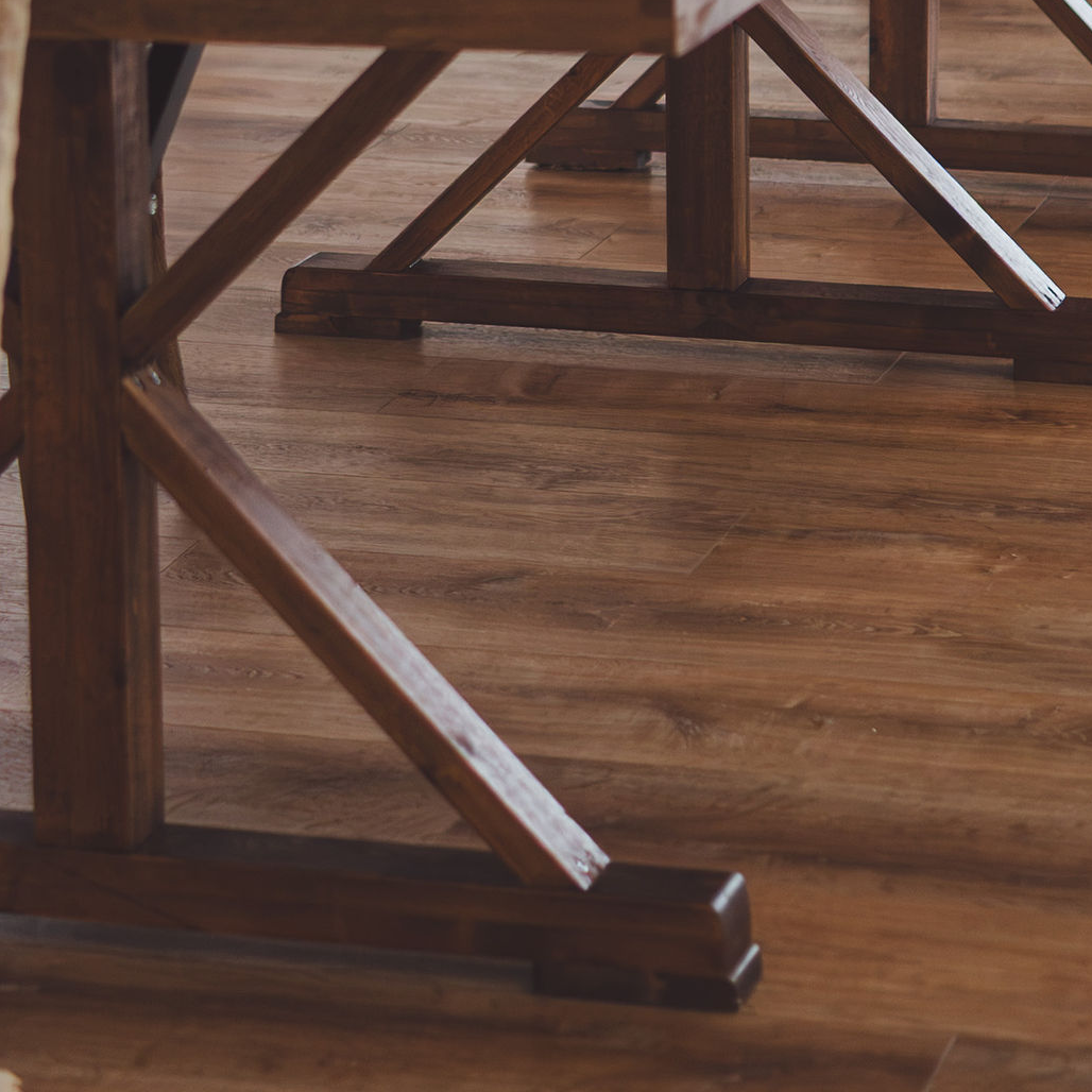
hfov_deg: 13.2
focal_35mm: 132
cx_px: 534
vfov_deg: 12.6
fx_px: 4711
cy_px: -489
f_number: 2.5
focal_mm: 35
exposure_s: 1/250
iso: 800
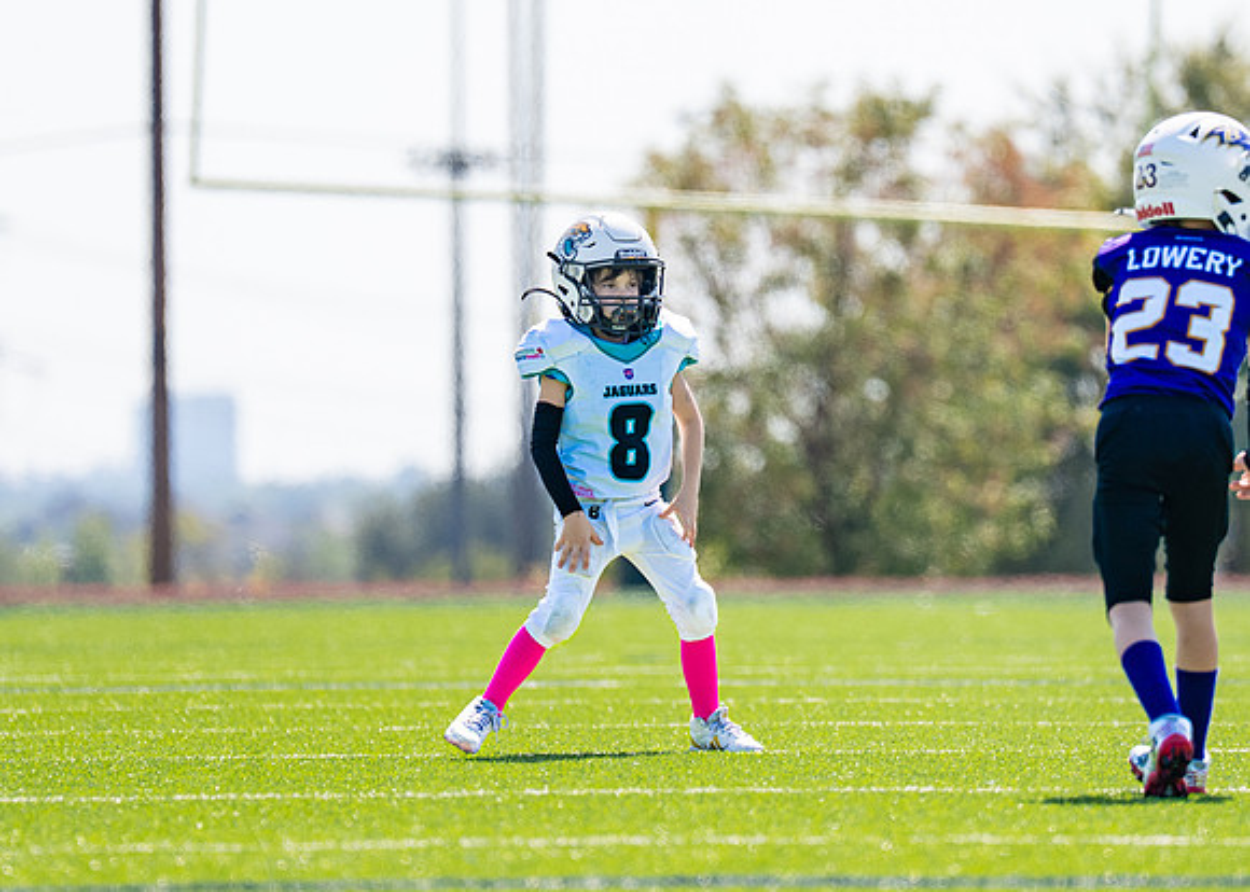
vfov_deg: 3.4
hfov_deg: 4.7
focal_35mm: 425
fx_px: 15093
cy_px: 414
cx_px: 703
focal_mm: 200
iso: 125
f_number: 2.8
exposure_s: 1/2000
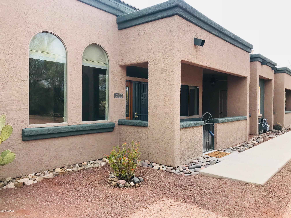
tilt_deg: -1.2
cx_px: 146
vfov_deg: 49.7
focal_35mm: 28
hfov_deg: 63.4
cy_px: 109
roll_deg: -0.7
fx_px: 235
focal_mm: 3.99
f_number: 1.8
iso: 20
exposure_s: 1/1088
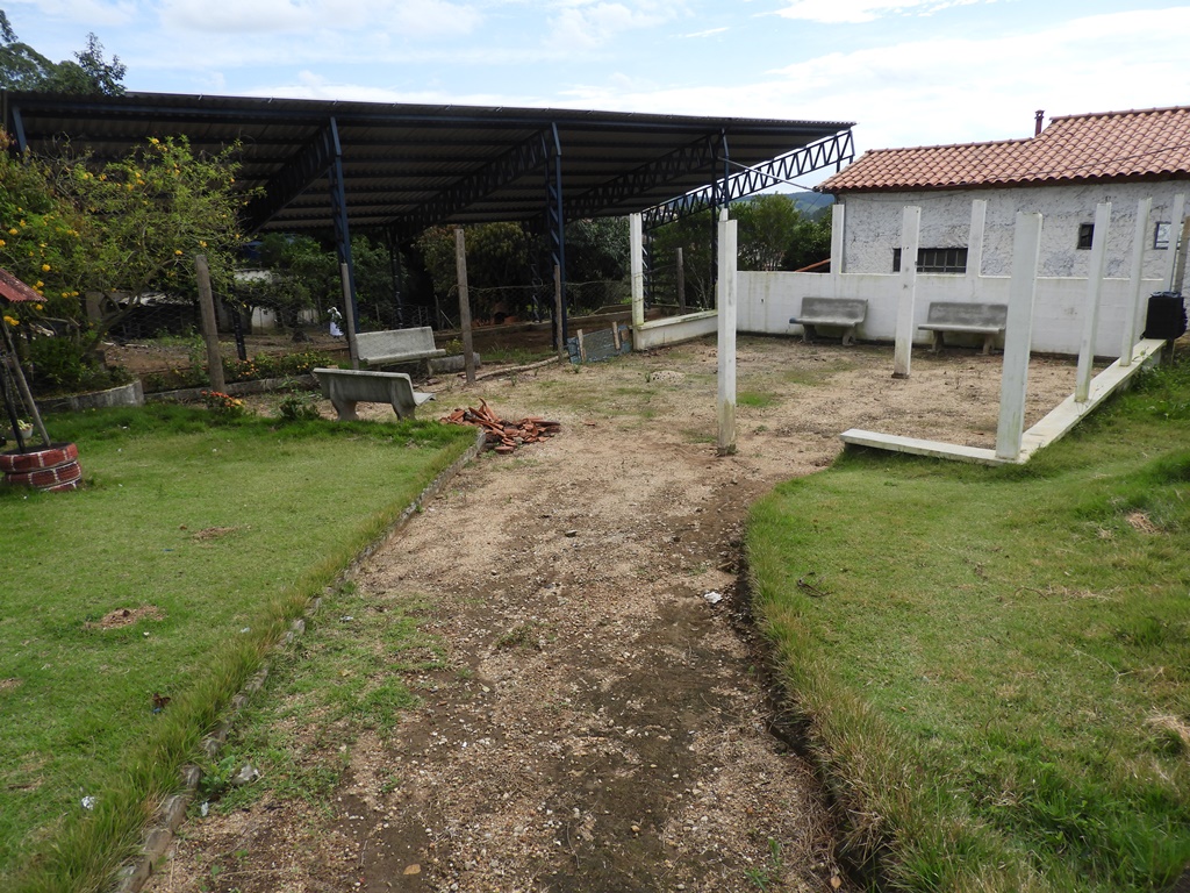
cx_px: 595
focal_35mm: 24
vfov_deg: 56.8
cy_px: 446
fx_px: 825
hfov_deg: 71.6
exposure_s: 1/800
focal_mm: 4.3
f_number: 3.3
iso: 100
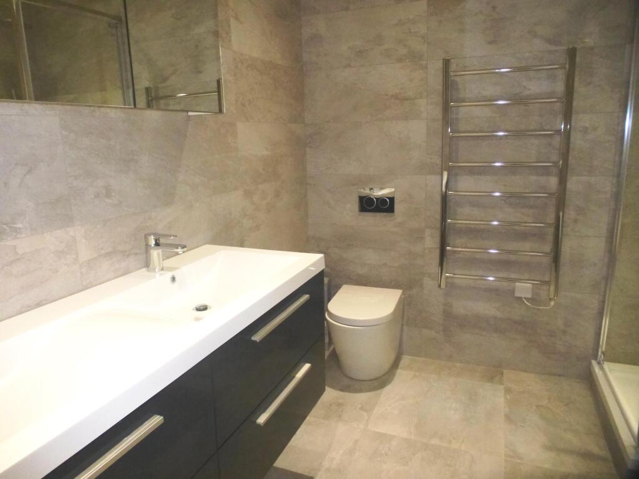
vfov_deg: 56.8
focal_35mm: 24
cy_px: 240
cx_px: 320
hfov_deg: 71.6
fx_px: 443
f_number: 3.3
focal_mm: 4.3
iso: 800
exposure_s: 1/60
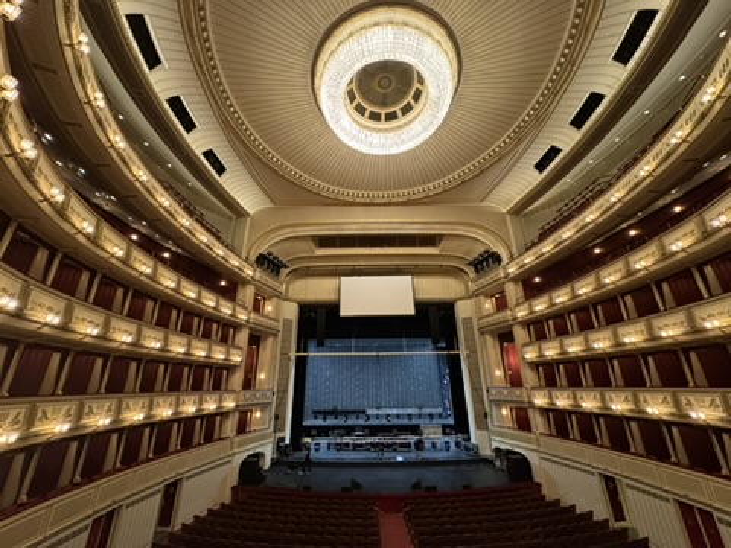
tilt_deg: +20.1
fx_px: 296
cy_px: 274
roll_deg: +0.5
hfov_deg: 102.1
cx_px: 366
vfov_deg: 85.7
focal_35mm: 14
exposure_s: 1/60
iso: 800
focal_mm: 2.22
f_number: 2.2
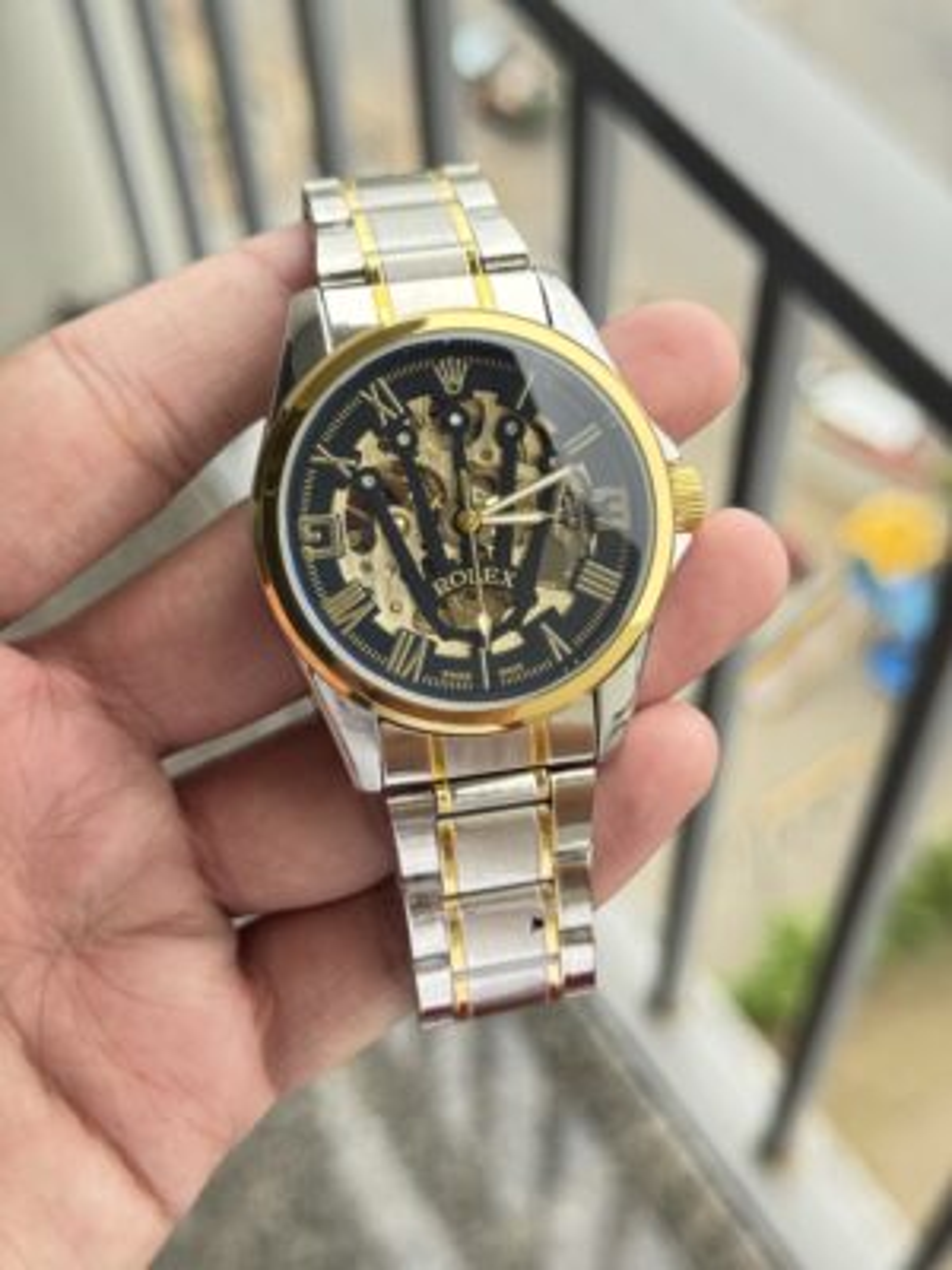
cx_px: 476
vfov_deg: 39.7
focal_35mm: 48
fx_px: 1760
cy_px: 635
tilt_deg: -56.9
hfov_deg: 30.3
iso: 64
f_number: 1.78
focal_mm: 6.76
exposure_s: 1/323
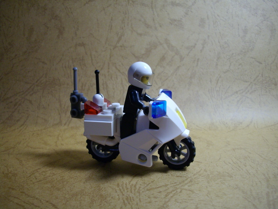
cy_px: 104
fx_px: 297
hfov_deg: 50.1
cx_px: 139
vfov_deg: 38.7
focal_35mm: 37
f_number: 2.8
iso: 179
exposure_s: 1/50
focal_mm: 6.2
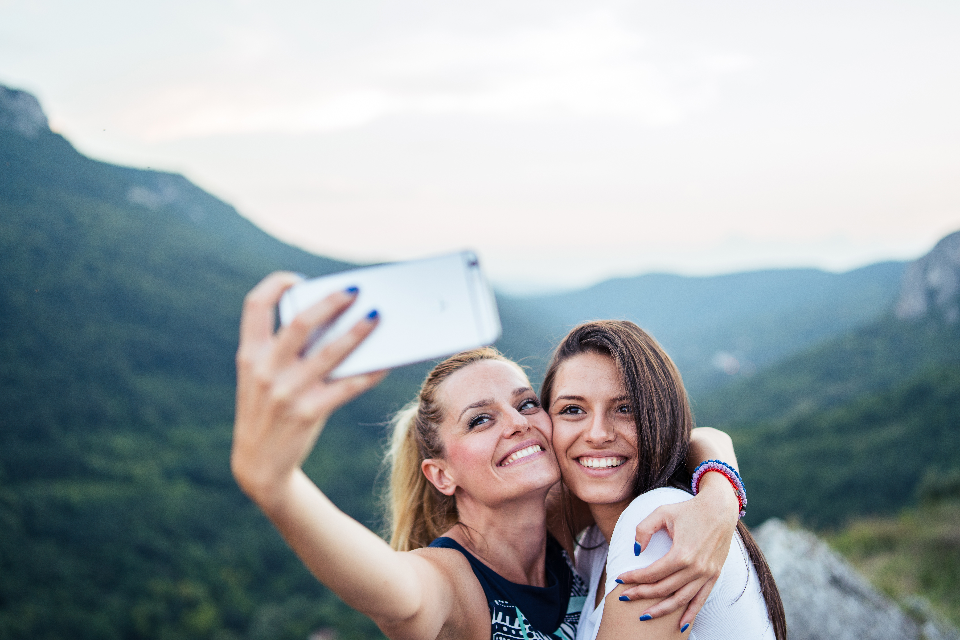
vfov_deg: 35.1
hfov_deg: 50.7
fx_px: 1013
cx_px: 489
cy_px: 329
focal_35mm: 38
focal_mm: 35
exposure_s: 1/160
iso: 100
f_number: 1.6
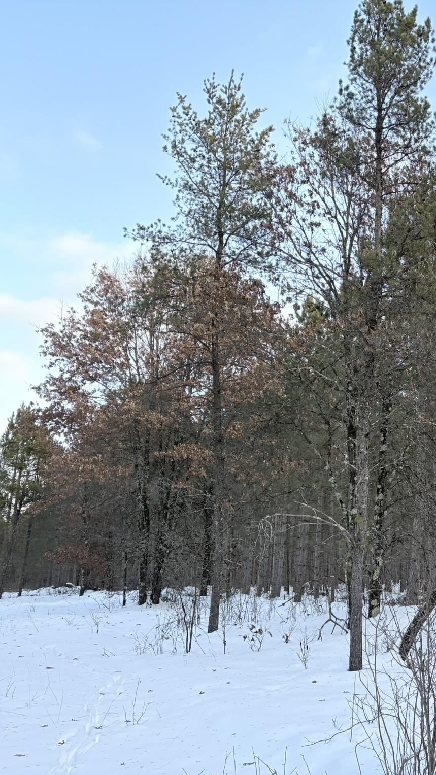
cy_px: 388
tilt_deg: +12.5
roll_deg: +1.2
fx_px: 781
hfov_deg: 28.7
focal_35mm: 38
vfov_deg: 52.8
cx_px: 462
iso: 64
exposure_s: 1/478
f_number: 1.6
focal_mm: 5.96
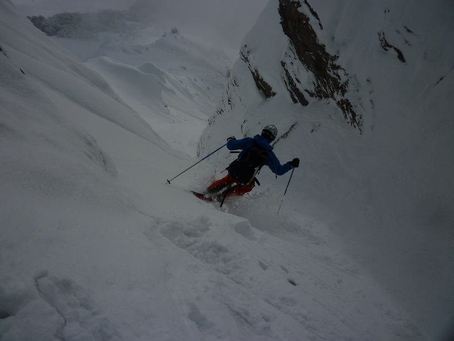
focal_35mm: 29
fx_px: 380
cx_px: 227
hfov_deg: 61.7
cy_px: 170
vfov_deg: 48.2
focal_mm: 5.2
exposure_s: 1/800
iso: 80
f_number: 8
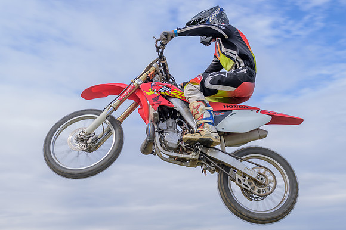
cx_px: 160
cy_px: 124
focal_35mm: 52
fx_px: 495
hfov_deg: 38.5
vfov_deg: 26.2
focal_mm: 32
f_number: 4
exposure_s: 1/320
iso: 50
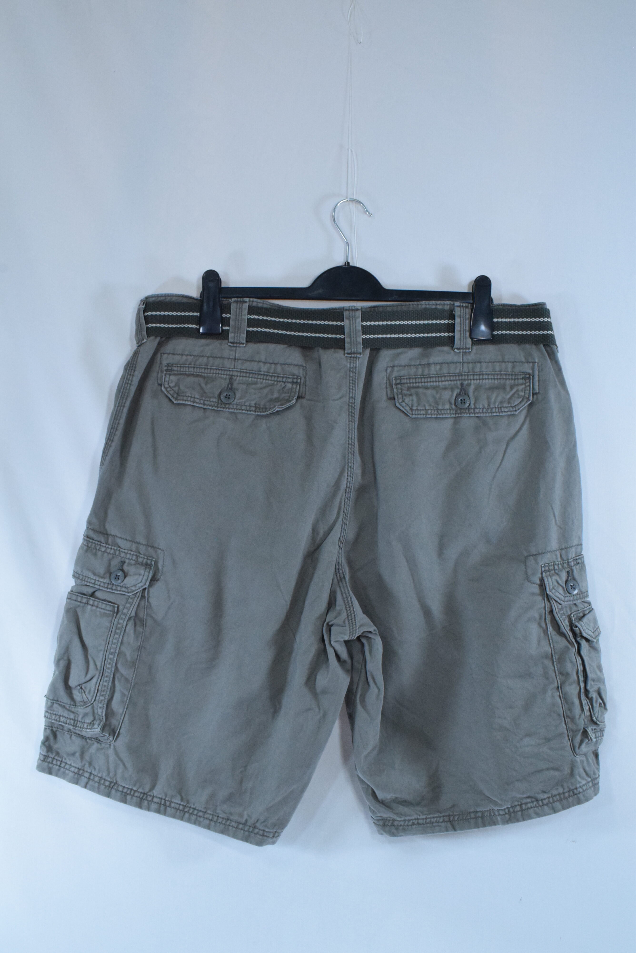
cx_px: 318
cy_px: 476
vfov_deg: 53.1
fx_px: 953
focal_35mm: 36
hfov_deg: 36.9
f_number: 14
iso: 3200
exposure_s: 1/160
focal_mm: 24
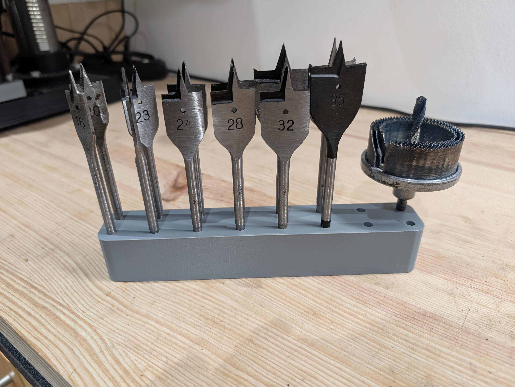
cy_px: 194
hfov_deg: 71.5
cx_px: 258
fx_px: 358
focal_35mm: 24
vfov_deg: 56.9
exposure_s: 1/59.6
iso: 180
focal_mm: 6.9
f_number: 1.68
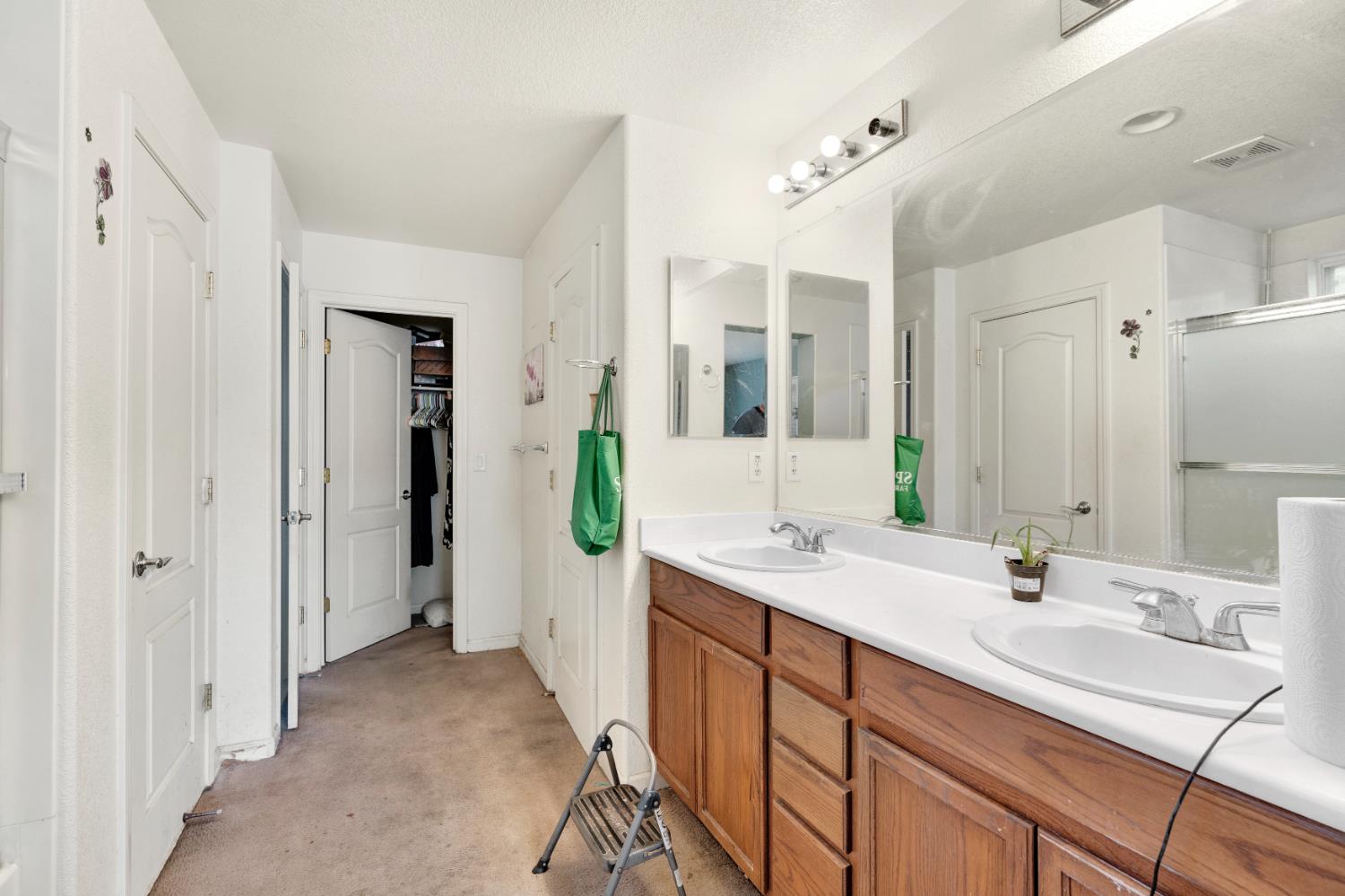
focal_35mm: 16
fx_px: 598
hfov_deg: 96.8
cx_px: 672
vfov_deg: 73.7
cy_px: 448
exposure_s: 1/10
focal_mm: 16
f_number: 7.1
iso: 640
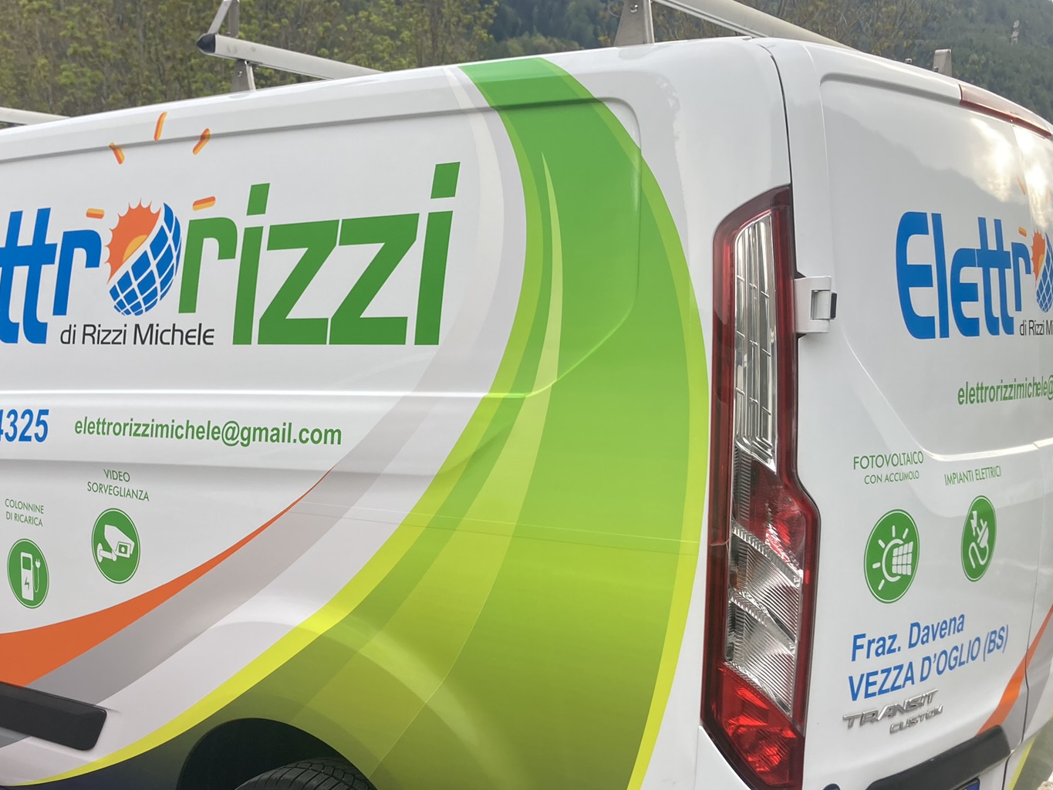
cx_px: 358
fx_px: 1278
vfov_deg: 33.8
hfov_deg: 44.2
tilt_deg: -9.7
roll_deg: -2.6
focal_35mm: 42
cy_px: 576
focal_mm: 3.99
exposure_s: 1/174
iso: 20
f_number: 1.8
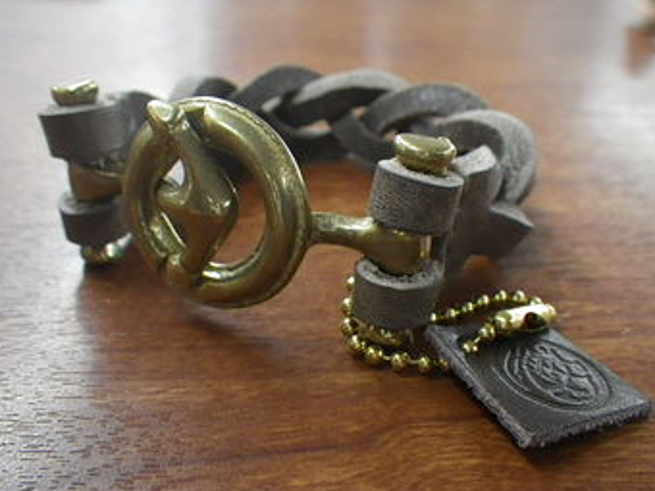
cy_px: 246
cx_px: 324
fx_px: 662
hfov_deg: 52.6
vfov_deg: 40.7
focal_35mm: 35
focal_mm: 6.1
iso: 640
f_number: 3.8
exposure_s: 1/50
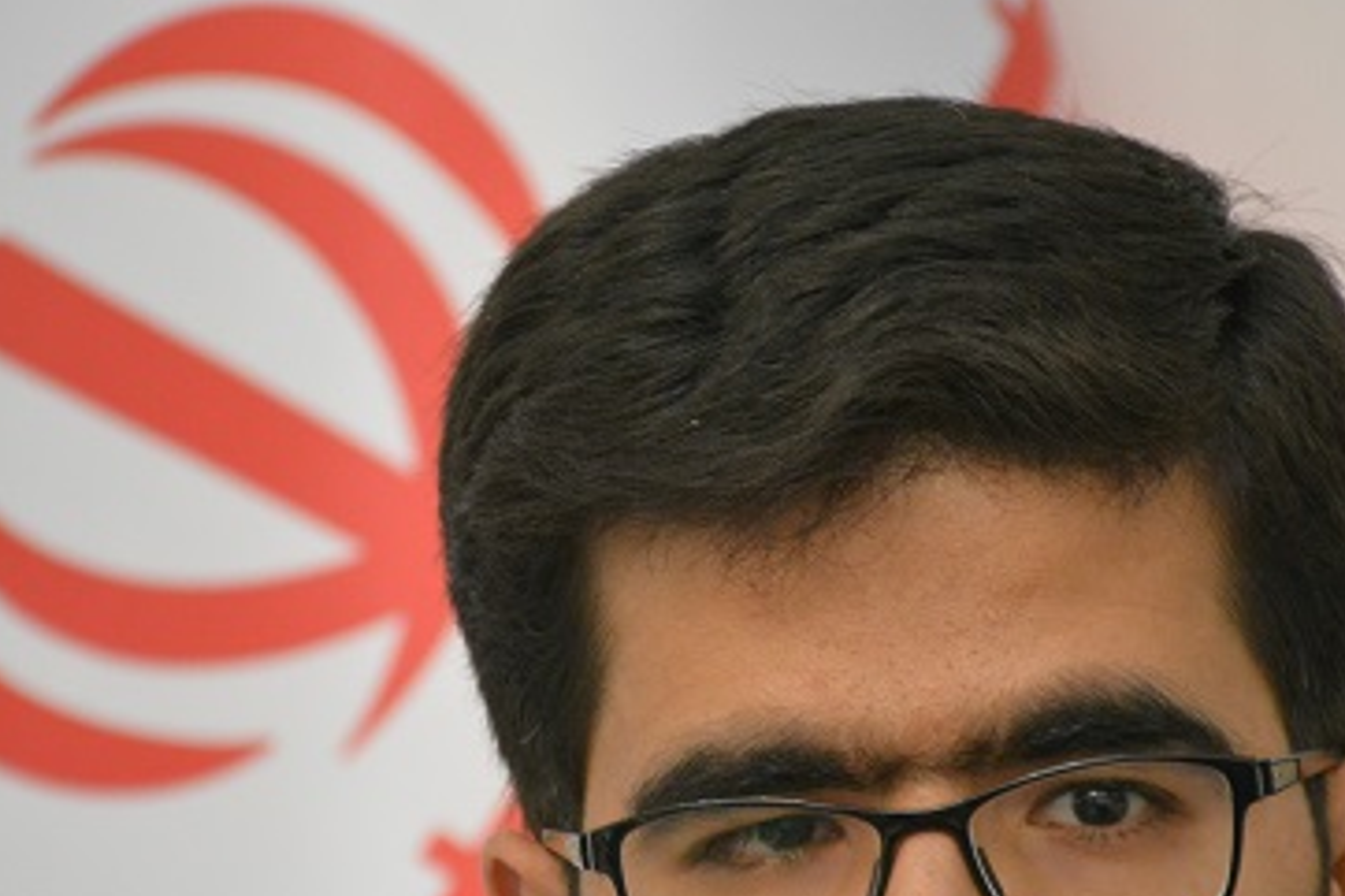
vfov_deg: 3.9
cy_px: 714
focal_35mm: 348
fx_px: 12995
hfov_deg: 5.9
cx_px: 632
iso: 3200
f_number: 5.6
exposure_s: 1/100
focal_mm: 140
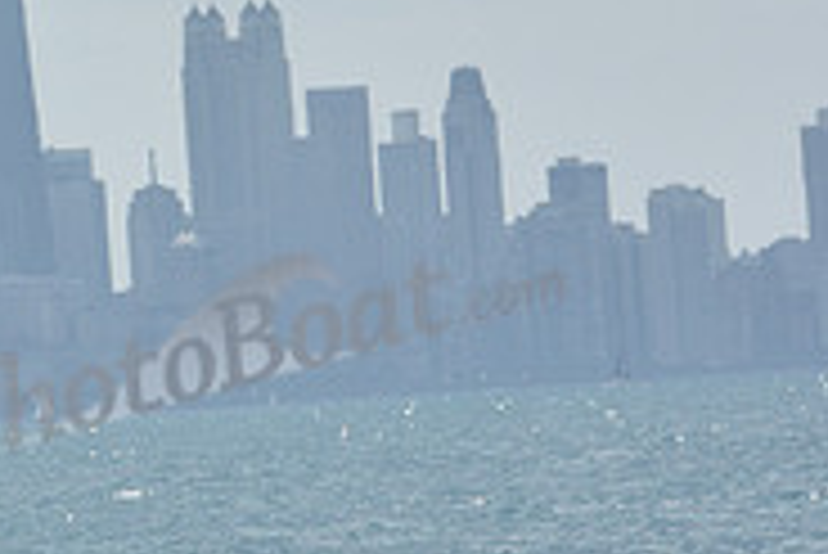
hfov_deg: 3.3
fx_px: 14478
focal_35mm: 629
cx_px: -297
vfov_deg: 2.2
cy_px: 178
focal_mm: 200
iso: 250
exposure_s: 1/1250
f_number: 8
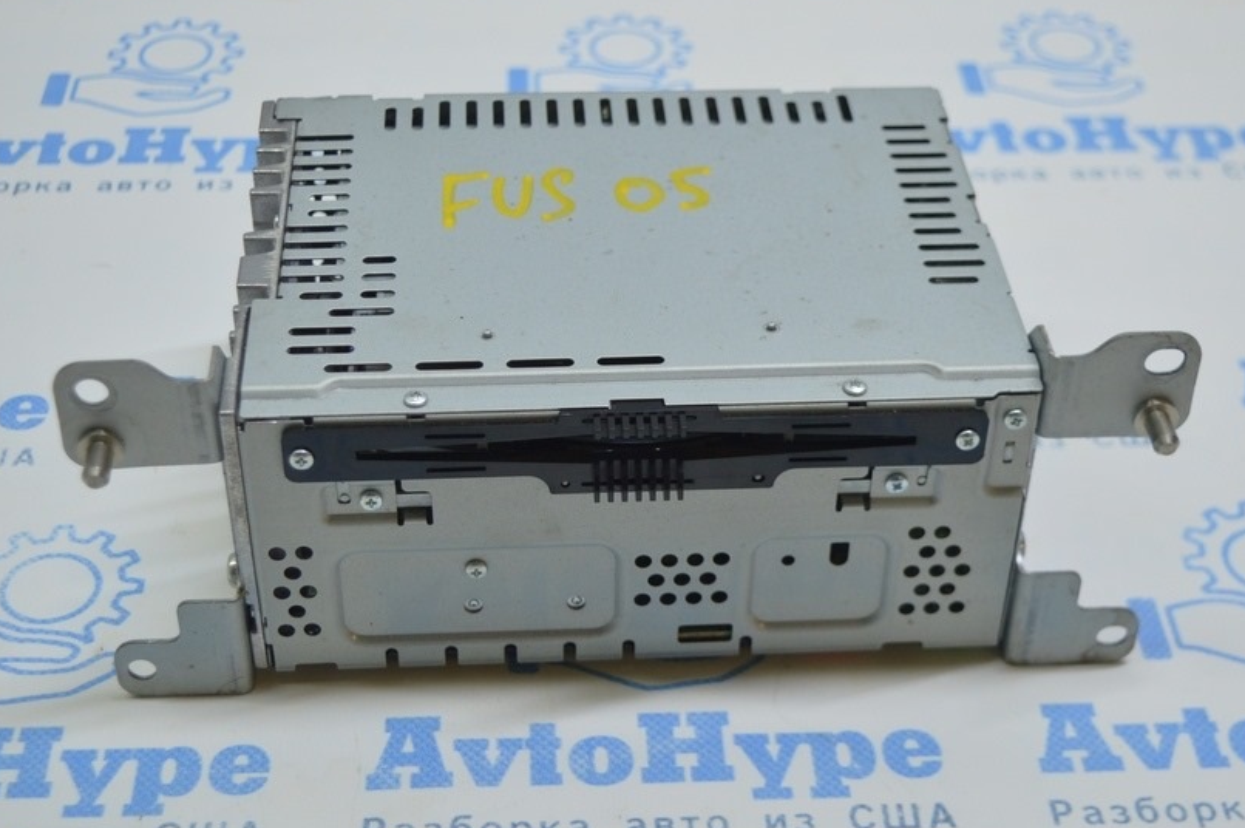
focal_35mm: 61
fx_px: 2108
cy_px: 407
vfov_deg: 22.2
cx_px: 610
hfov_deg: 32.9
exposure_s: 1/60
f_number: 4.5
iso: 400
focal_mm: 32
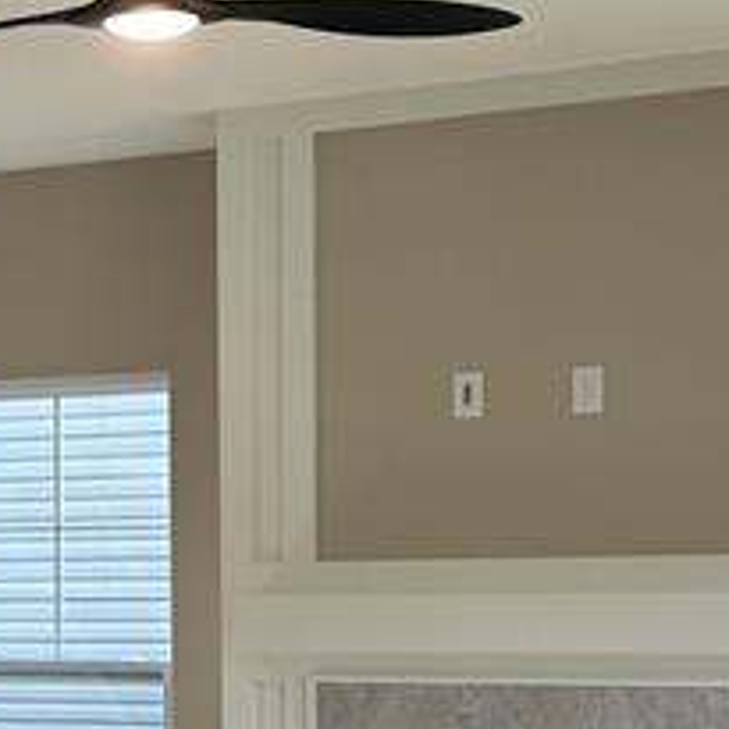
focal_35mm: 106
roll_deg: +0.9
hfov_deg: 15.9
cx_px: -107
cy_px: 647
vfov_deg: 16.2
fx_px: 2526
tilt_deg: -2.0
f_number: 1.78
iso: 80
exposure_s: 1/134
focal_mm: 6.86
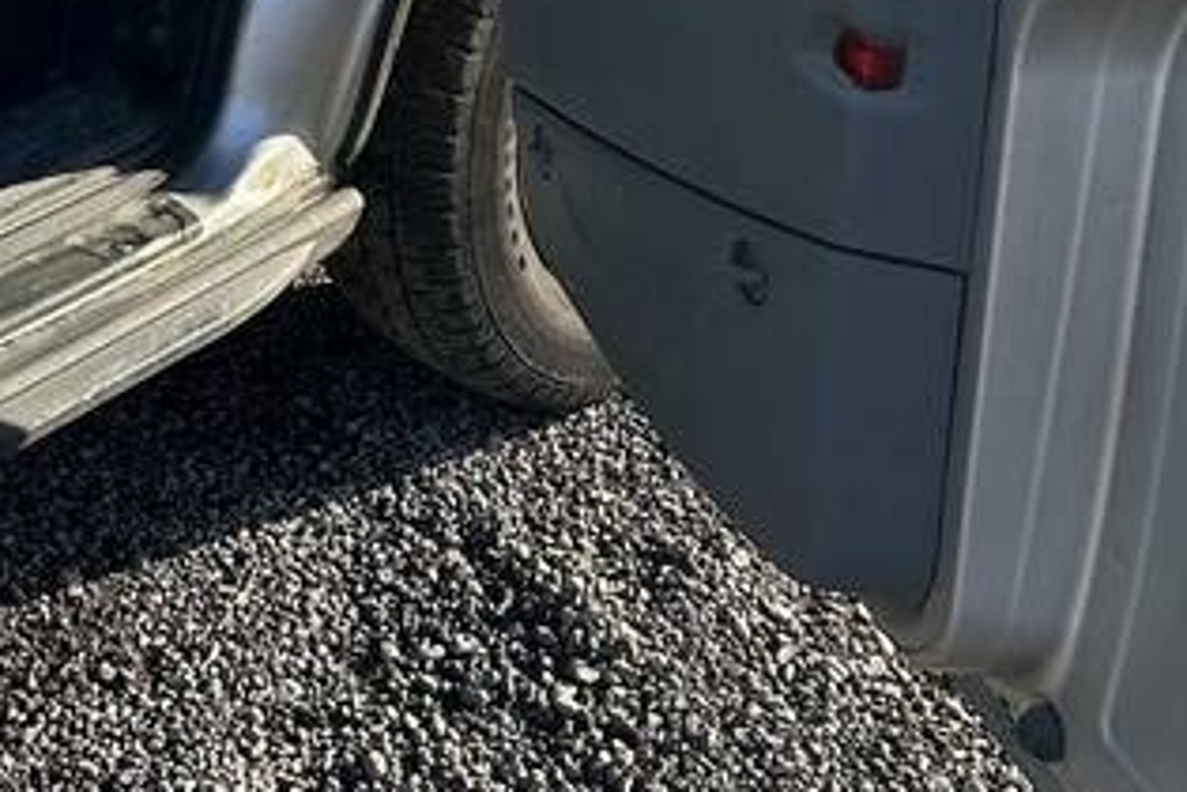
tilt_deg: -8.1
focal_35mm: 71
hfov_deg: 28.0
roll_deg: -0.7
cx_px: 290
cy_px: -720
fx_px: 2341
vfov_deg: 15.8
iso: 80
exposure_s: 1/2070
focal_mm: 6.86
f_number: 1.78
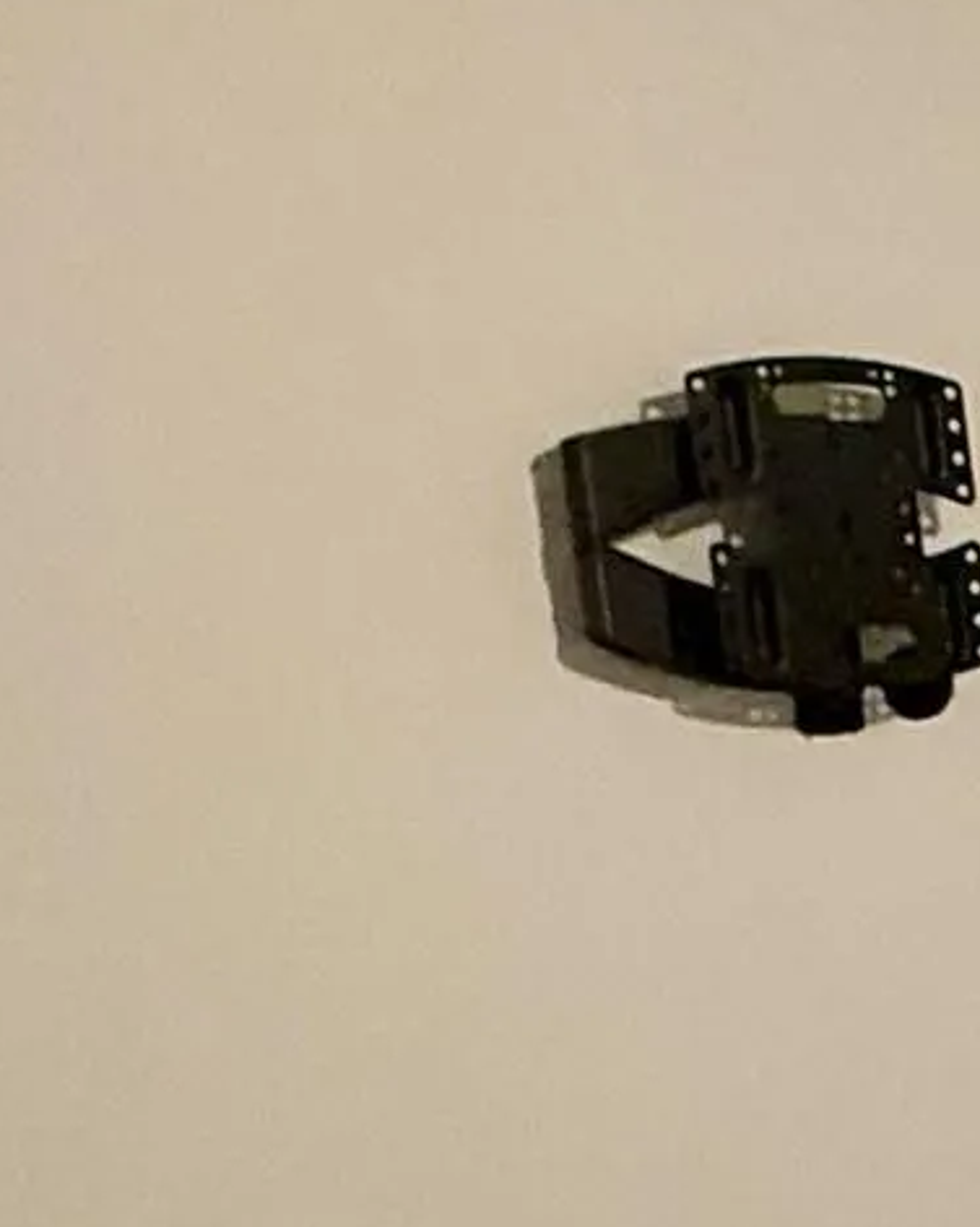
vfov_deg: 20.5
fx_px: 3230
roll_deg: +1.3
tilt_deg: -14.8
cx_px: 2269
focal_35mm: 89
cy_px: 1339
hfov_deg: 13.3
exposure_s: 1/60
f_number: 2.2
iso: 500
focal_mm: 2.22
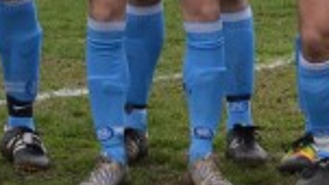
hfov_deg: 4.8
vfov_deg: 2.7
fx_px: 3953
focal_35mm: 453
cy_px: -187
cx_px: 344
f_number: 4.2
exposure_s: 1/1000
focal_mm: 66
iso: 400
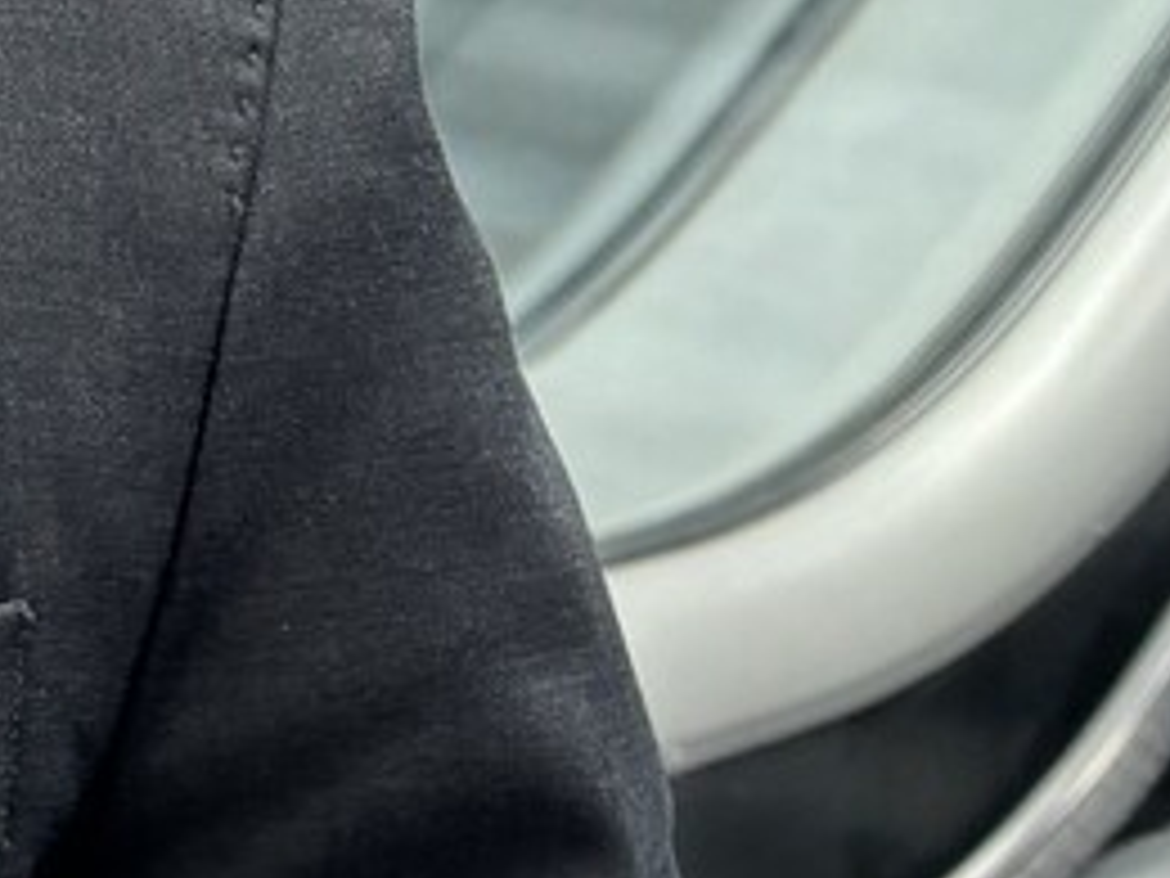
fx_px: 5408
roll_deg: -0.9
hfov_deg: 9.5
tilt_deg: +1.4
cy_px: -1279
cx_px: -2390
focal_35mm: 160
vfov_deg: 8.4
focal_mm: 5.96
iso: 50
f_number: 1.6
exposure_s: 1/121
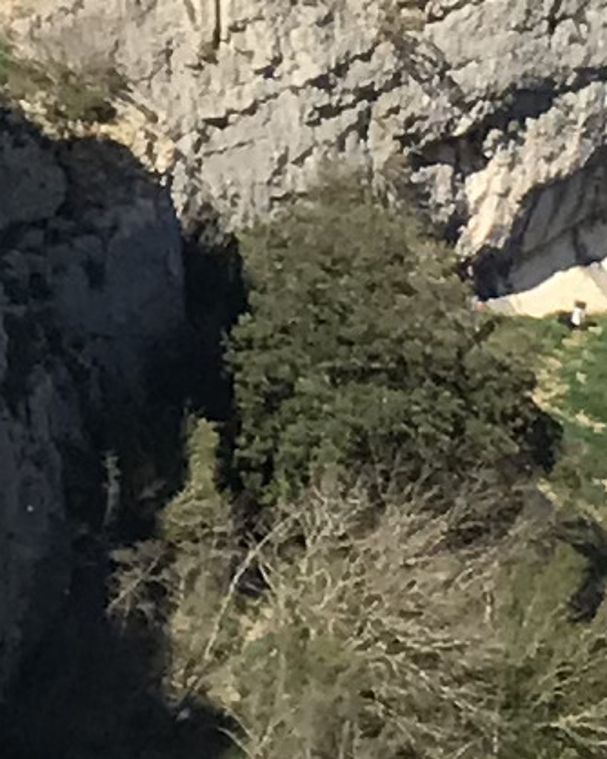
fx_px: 11978
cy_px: 1427
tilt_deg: -9.8
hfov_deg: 2.8
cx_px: 2204
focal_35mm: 533
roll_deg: +0.5
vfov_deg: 3.6
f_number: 2.8
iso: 20
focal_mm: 6.6
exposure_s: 1/736
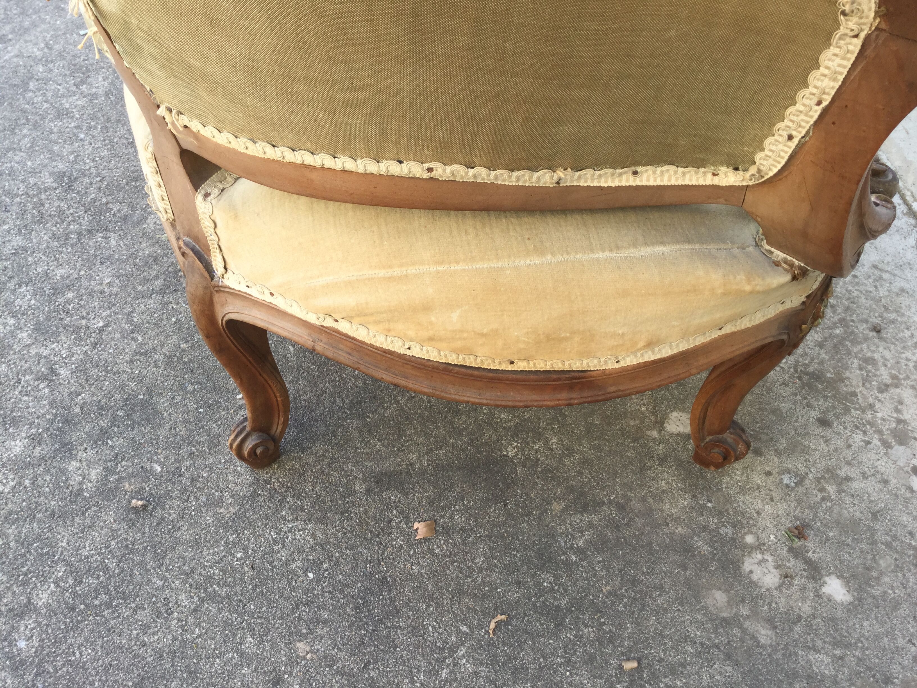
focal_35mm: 31
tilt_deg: -48.5
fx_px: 821
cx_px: 458
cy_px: 344
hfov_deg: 58.4
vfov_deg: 45.4
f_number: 2.4
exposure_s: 1/100
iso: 25
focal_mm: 3.3
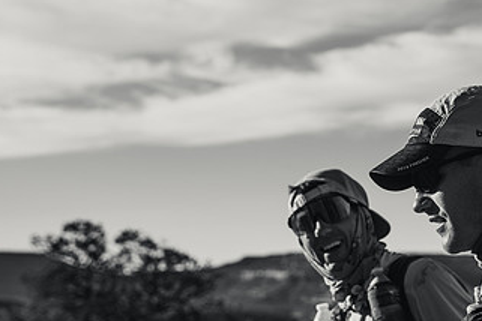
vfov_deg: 12.3
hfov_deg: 18.1
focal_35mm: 111
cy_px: 213
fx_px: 1486
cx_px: 453
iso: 160
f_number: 4
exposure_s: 1/800
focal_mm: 48
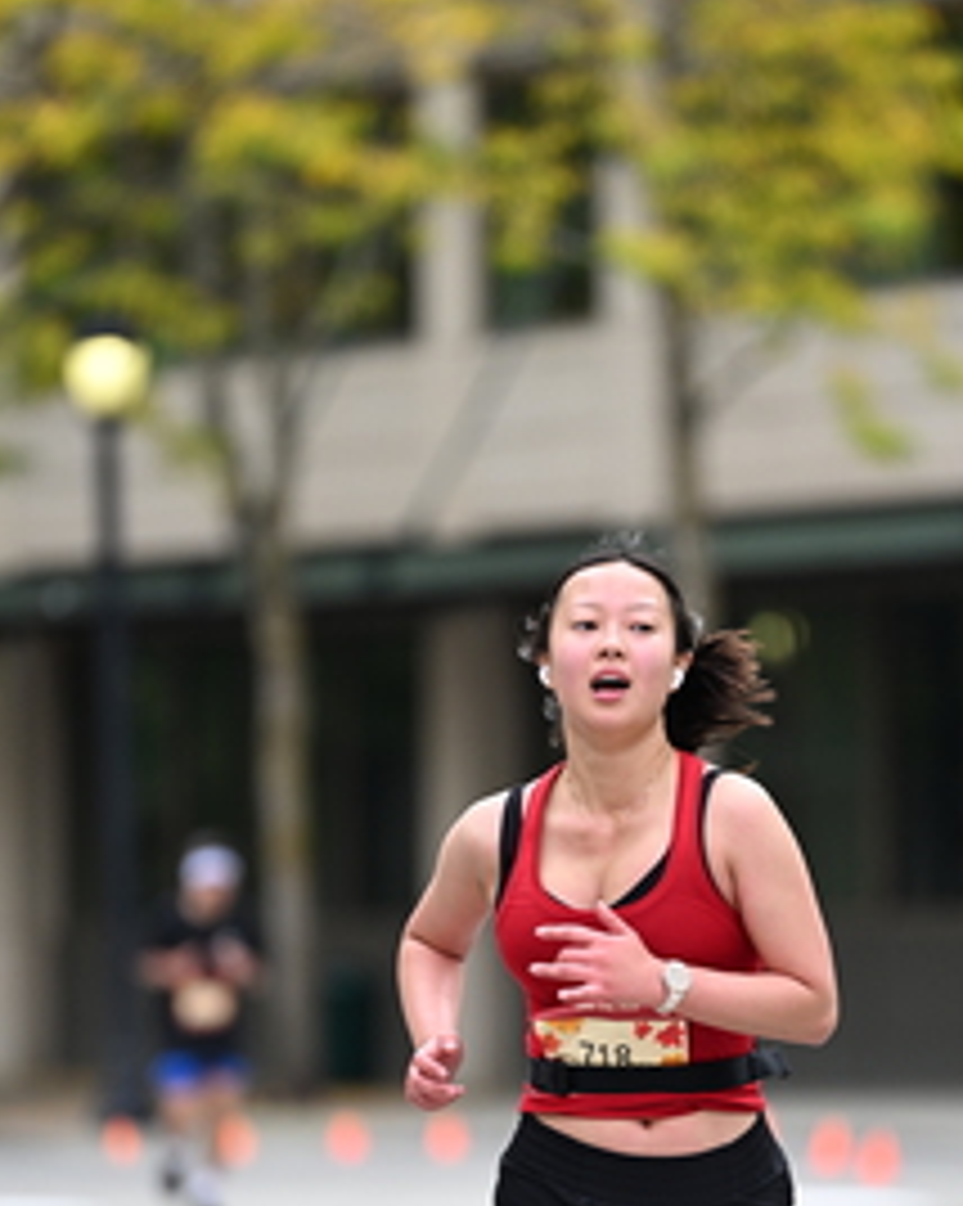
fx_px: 13767
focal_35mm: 386
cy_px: 914
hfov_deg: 4.0
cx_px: 619
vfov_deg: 5.0
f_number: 2.8
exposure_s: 1/2500
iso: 640
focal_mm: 200
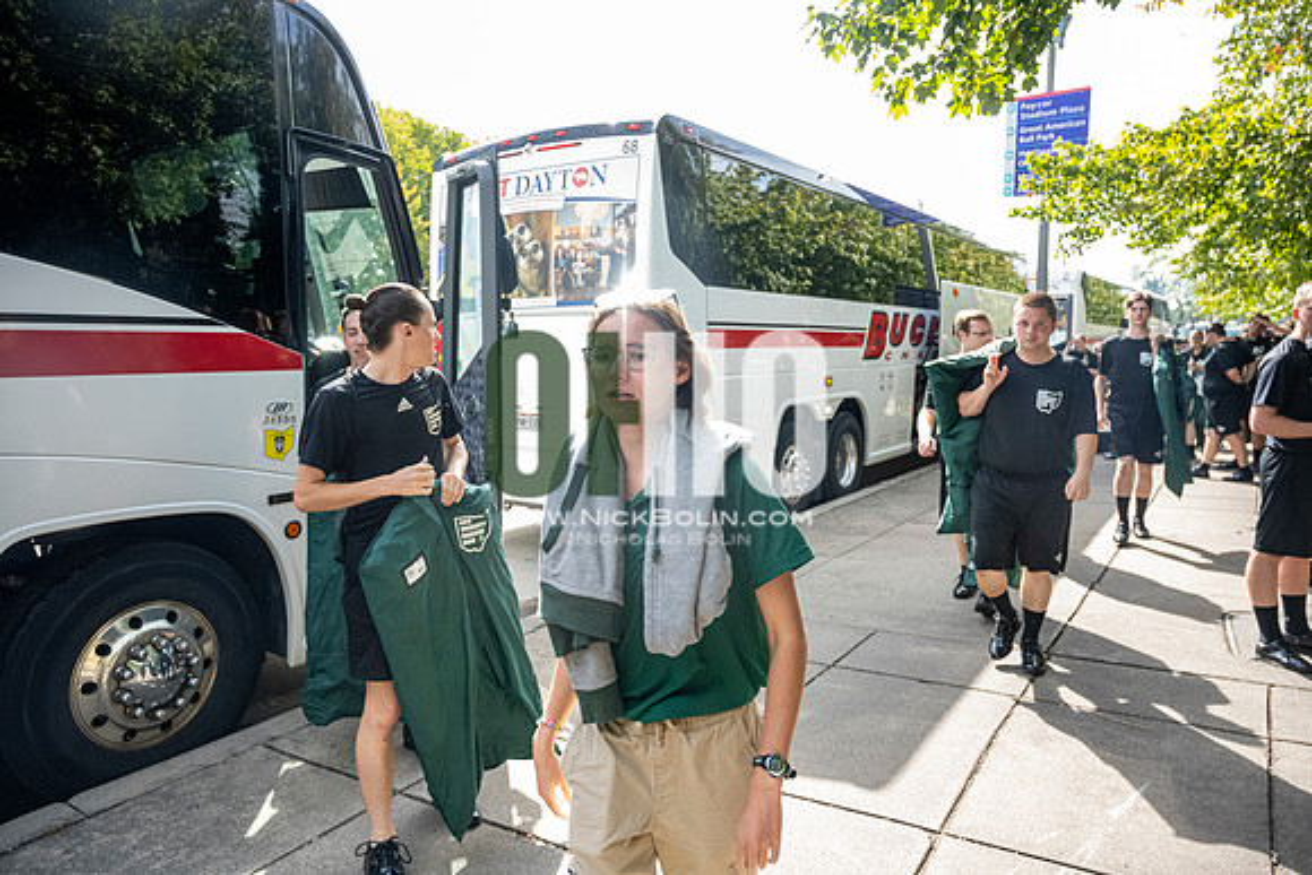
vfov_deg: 53.2
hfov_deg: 73.7
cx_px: 656
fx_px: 875
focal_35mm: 24
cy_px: 438
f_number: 4
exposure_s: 1/3200
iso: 3200
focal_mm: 24
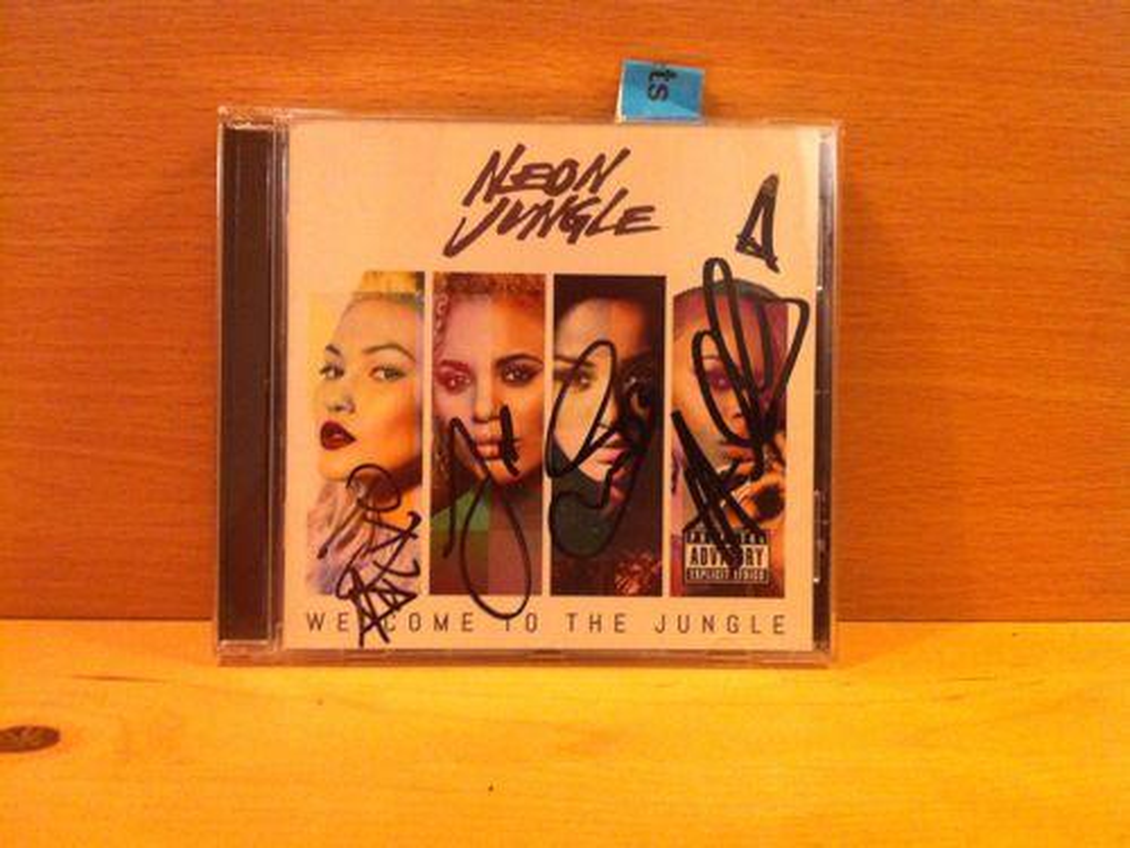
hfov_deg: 52.6
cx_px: 565
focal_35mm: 35
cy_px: 424
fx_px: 1143
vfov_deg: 40.7
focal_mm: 3.85
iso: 320
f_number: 2.8
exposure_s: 1/15
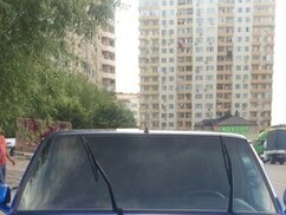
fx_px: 653
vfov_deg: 17.6
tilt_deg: -13.8
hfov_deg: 24.7
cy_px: 272
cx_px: 144
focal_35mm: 79
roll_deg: +1.3
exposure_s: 1/100
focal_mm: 4.15
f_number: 2.2
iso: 50
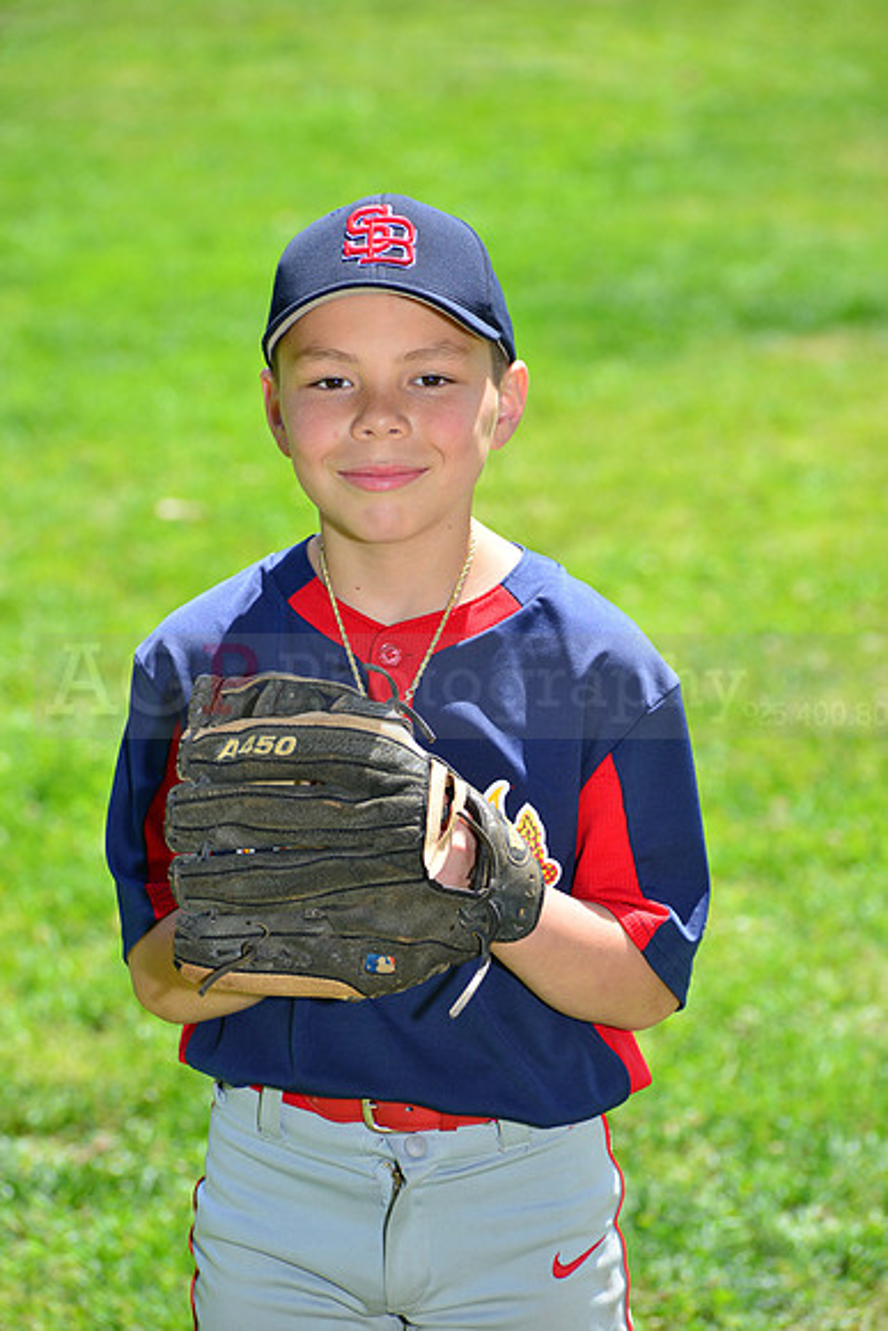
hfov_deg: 8.1
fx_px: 6286
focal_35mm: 170
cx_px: 444
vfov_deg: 12.1
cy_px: 666
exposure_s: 1/200
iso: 200
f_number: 8
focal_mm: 170
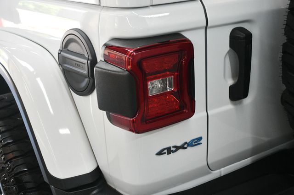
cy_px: 98
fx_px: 416
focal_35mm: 51
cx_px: 147
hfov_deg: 38.9
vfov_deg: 26.5
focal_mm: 34
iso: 1800
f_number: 4.2
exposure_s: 1/125
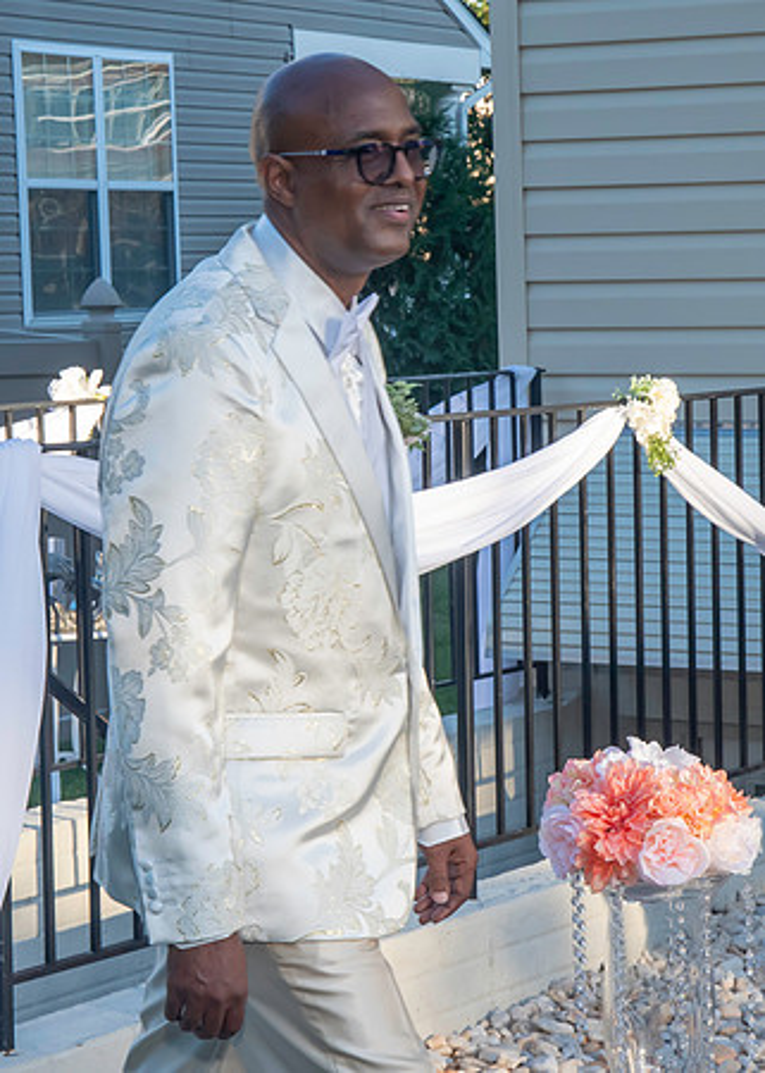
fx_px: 3457
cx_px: 449
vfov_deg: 17.6
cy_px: 496
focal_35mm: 114
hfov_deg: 12.6
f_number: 11
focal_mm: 48
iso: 400
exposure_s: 1/250
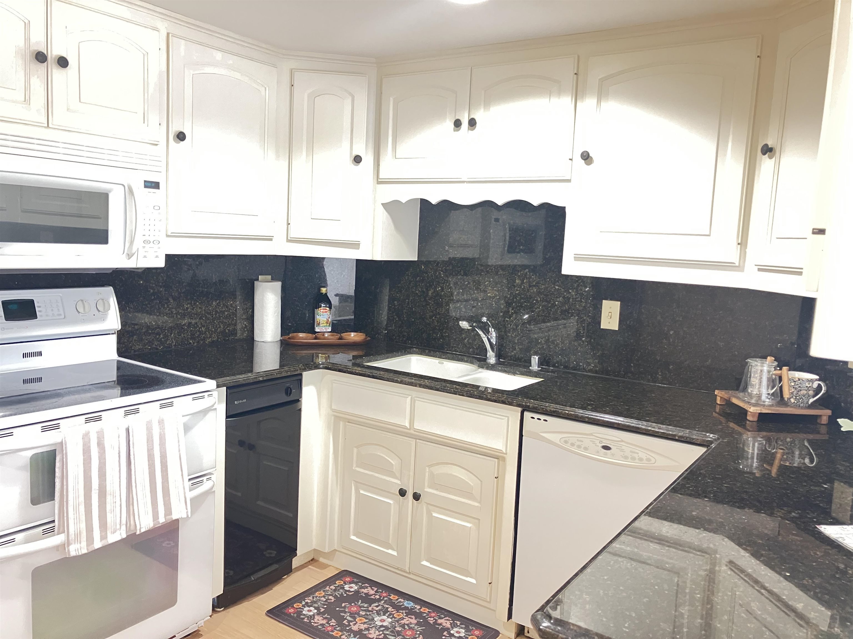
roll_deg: -2.2
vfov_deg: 49.7
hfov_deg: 63.4
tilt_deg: -5.9
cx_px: 426
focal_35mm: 28
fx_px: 690
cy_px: 320
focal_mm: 3.99
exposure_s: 1/30
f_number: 1.8
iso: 400
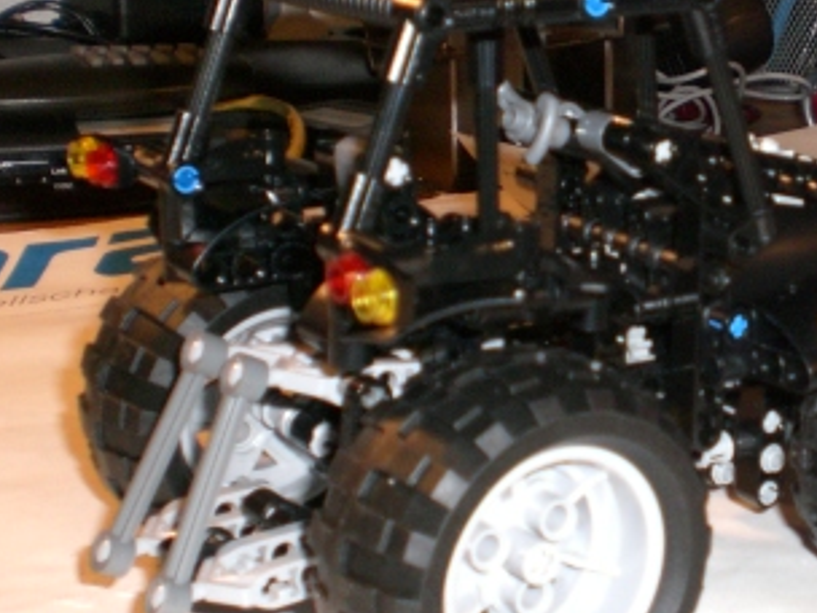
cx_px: 822
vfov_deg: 18.4
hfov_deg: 23.4
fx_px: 1888
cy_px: 272
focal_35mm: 80
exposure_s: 1/60
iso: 200
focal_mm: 6.3
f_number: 3.1
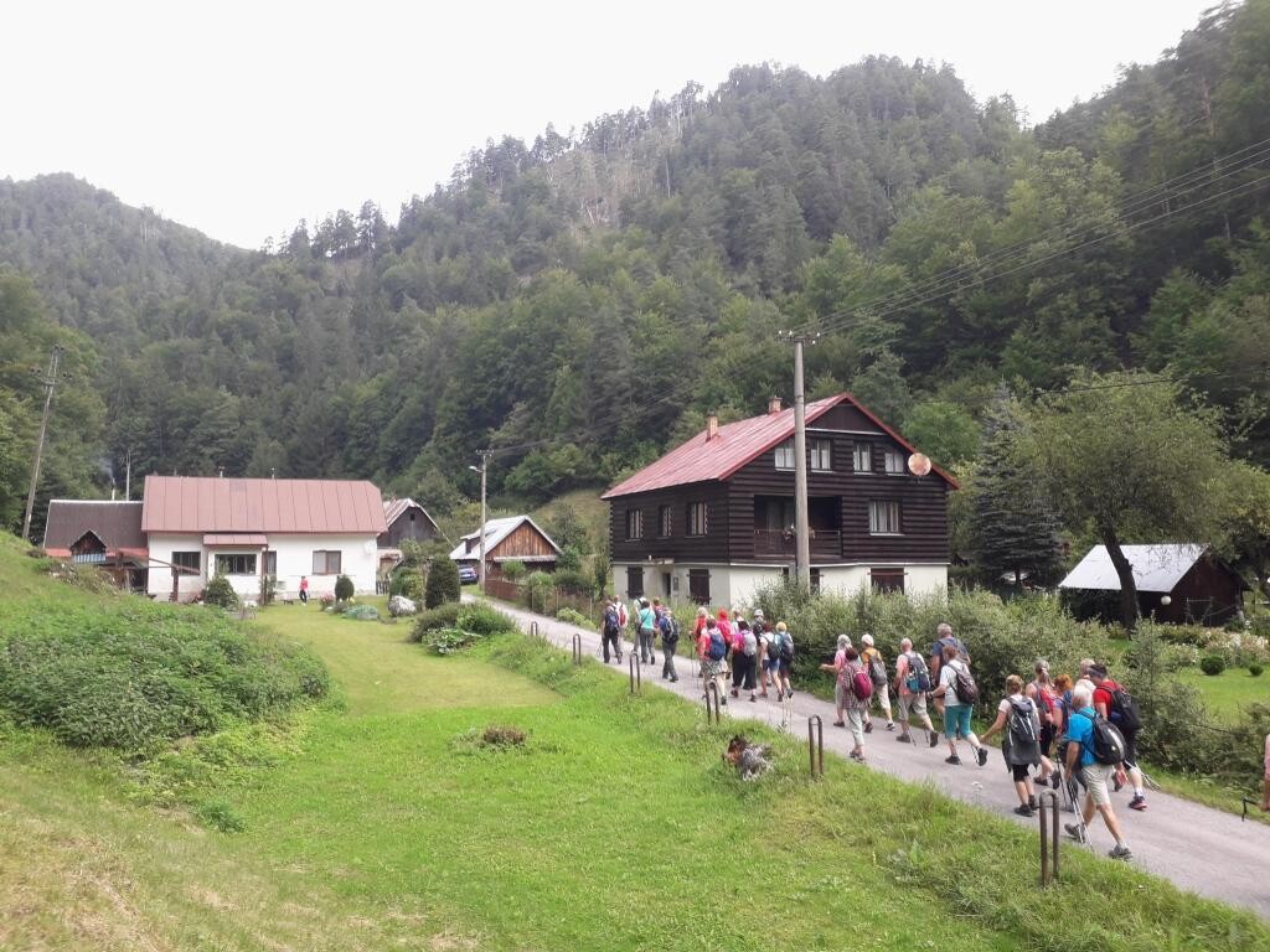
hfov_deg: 65.3
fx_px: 991
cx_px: 635
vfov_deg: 51.4
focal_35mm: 27
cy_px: 476
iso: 40
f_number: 1.9
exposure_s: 1/259
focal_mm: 3.6
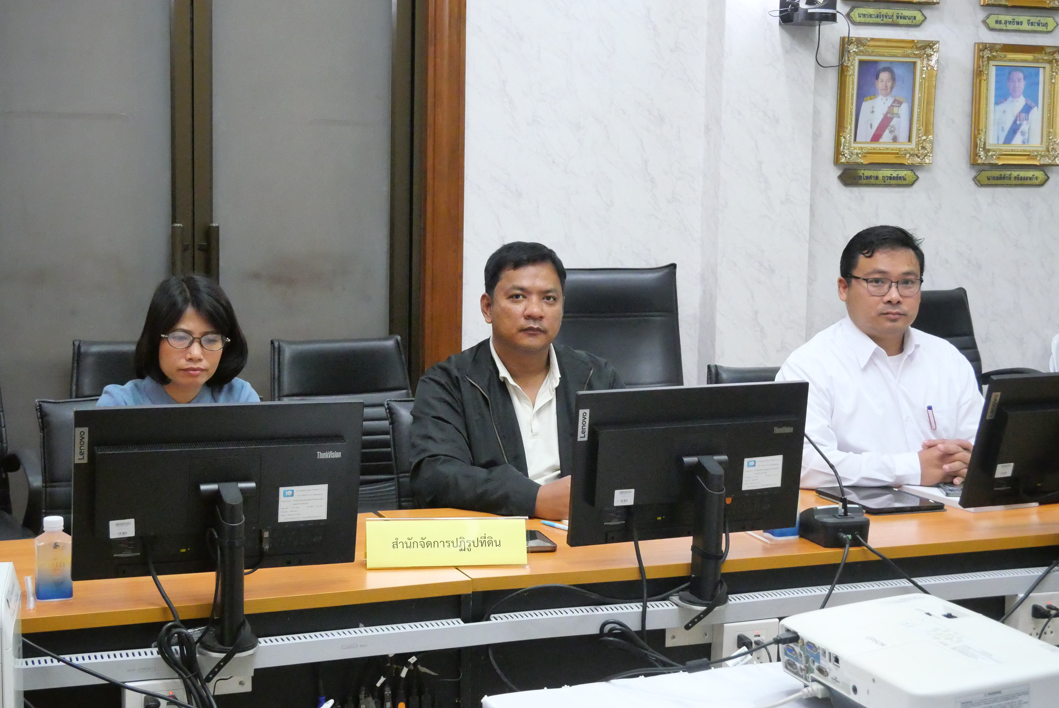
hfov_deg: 35.6
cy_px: 354
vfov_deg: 24.2
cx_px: 530
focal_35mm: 56
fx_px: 1648
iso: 6400
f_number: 5.6
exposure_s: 1/100
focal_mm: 27
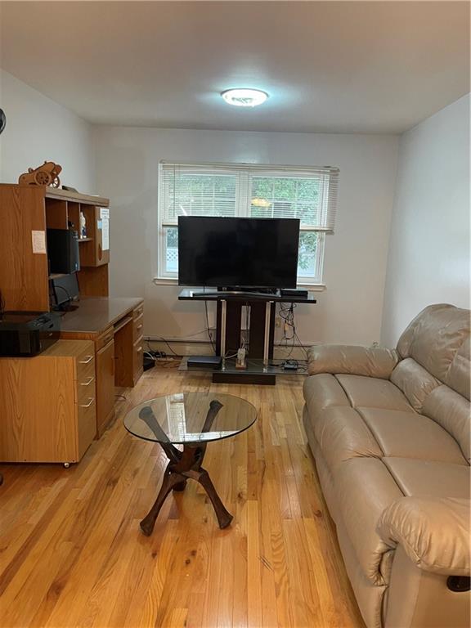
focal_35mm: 25
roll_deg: -1.5
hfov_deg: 54.9
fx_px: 454
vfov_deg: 69.4
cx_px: 236
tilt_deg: -10.6
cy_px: 314
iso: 500
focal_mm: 5.1
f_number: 1.6
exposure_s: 1/60
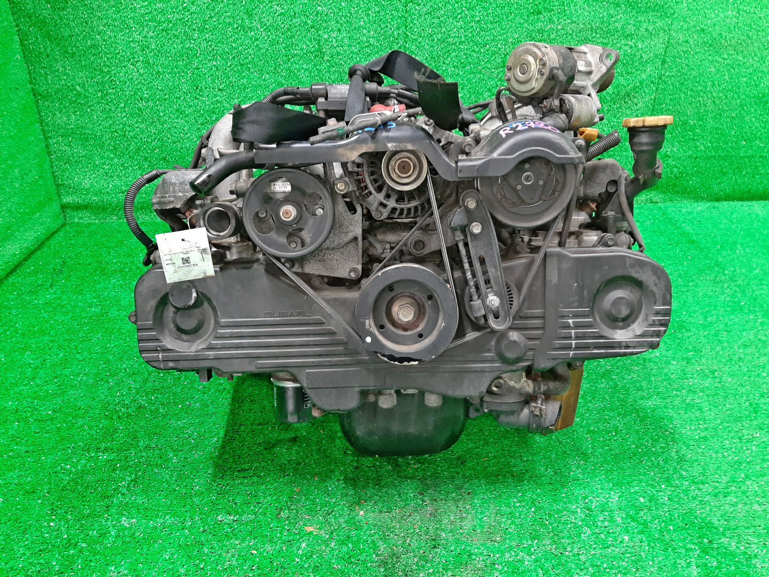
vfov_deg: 53.1
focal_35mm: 26
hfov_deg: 67.3
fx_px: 578
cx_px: 384
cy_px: 288
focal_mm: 3.93
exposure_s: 1/33
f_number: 1.7
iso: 180
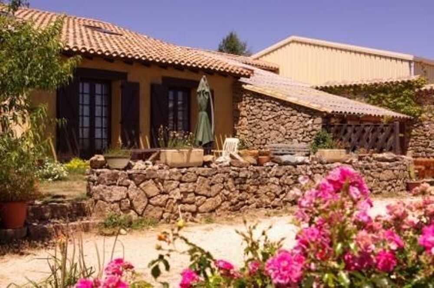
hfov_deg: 40.0
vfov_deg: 27.2
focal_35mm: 50
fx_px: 596
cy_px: 144
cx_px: 217
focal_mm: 33
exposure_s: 1/250
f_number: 8
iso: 100
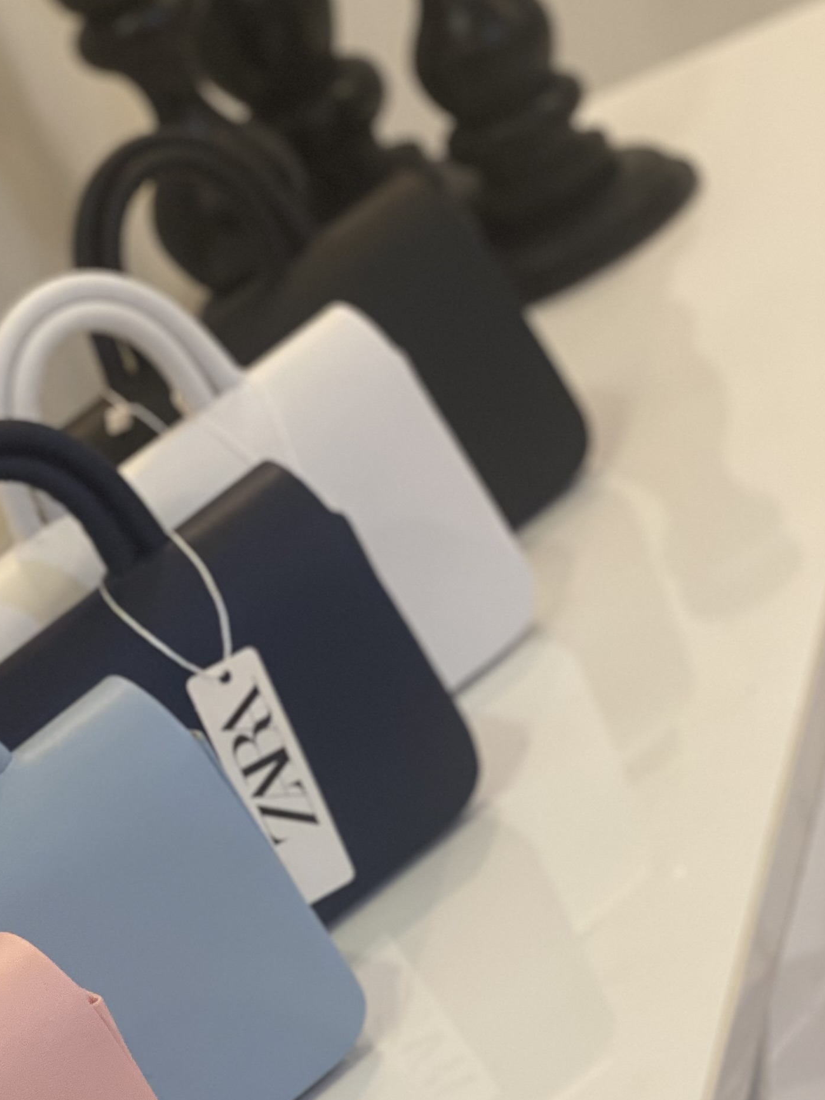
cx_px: -50
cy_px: 1089
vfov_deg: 17.2
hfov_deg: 13.0
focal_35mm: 112
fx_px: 3559
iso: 125
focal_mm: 6
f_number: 2
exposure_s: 1/33
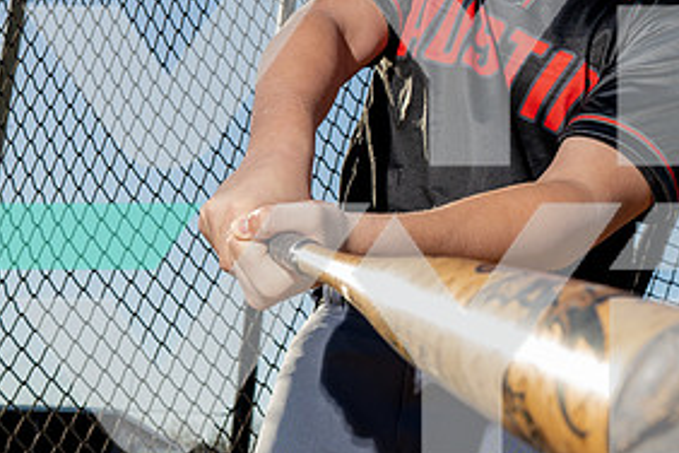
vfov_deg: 18.6
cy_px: 40
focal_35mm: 72
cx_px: 571
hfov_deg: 27.4
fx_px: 1358
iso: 64
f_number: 7.1
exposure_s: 1/250
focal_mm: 35
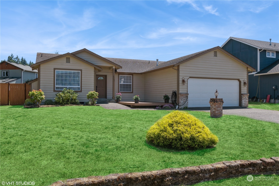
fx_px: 232
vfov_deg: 43.6
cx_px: 140
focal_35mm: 30
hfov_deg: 61.9
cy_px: 93
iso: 200
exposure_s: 1/200
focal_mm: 20
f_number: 11
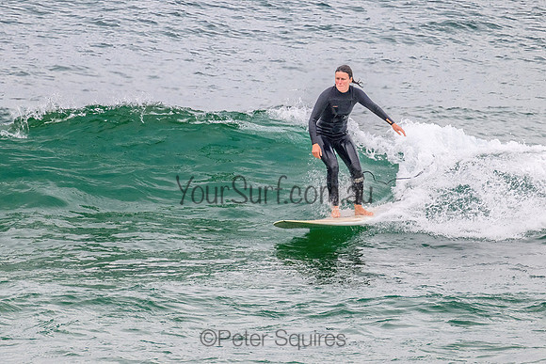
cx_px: 282
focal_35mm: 995
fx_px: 15091
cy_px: 164
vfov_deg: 1.4
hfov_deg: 2.1
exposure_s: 1/2000
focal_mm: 800
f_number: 11
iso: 1250
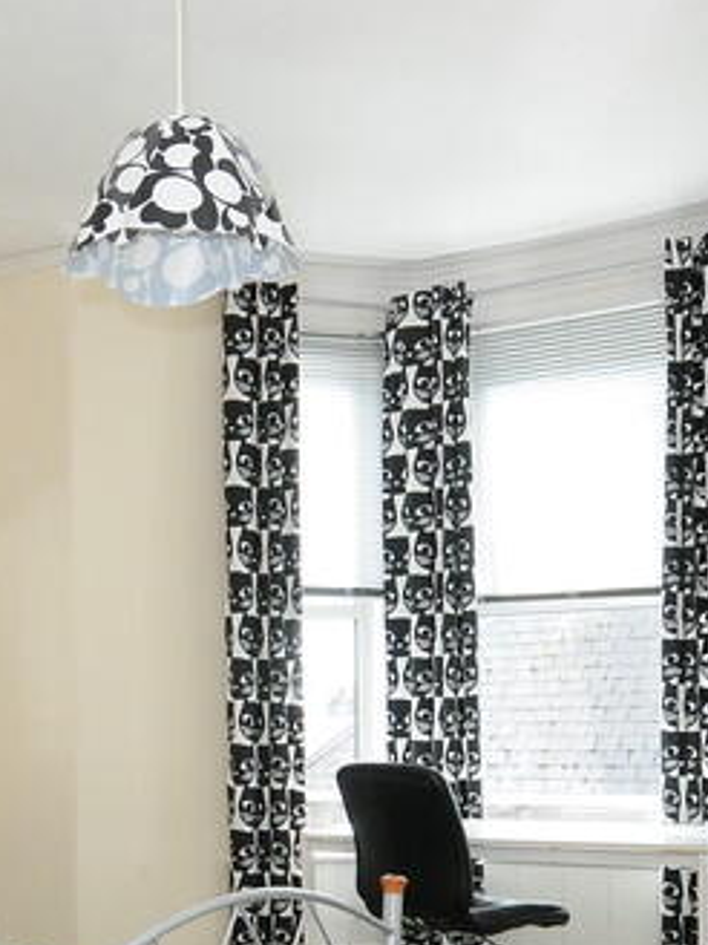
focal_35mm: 50
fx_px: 1350
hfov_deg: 28.0
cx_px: 32
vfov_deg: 37.7
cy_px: 691
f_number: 8
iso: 400
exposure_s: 1/40
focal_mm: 11
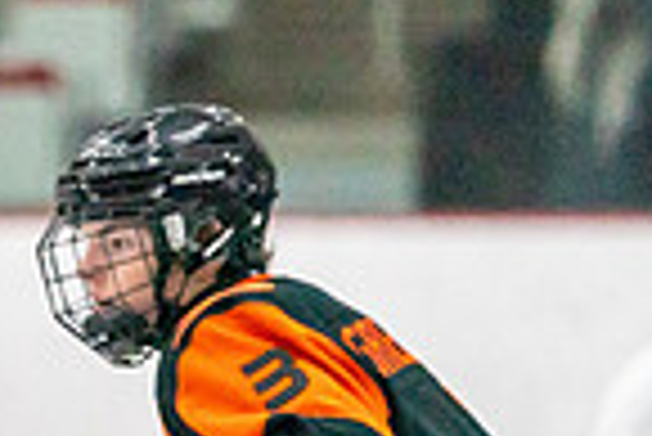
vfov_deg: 1.3
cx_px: -513
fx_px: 18655
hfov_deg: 2.0
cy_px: 934
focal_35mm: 1029
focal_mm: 200
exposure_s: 1/1250
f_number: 2.8
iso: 3200
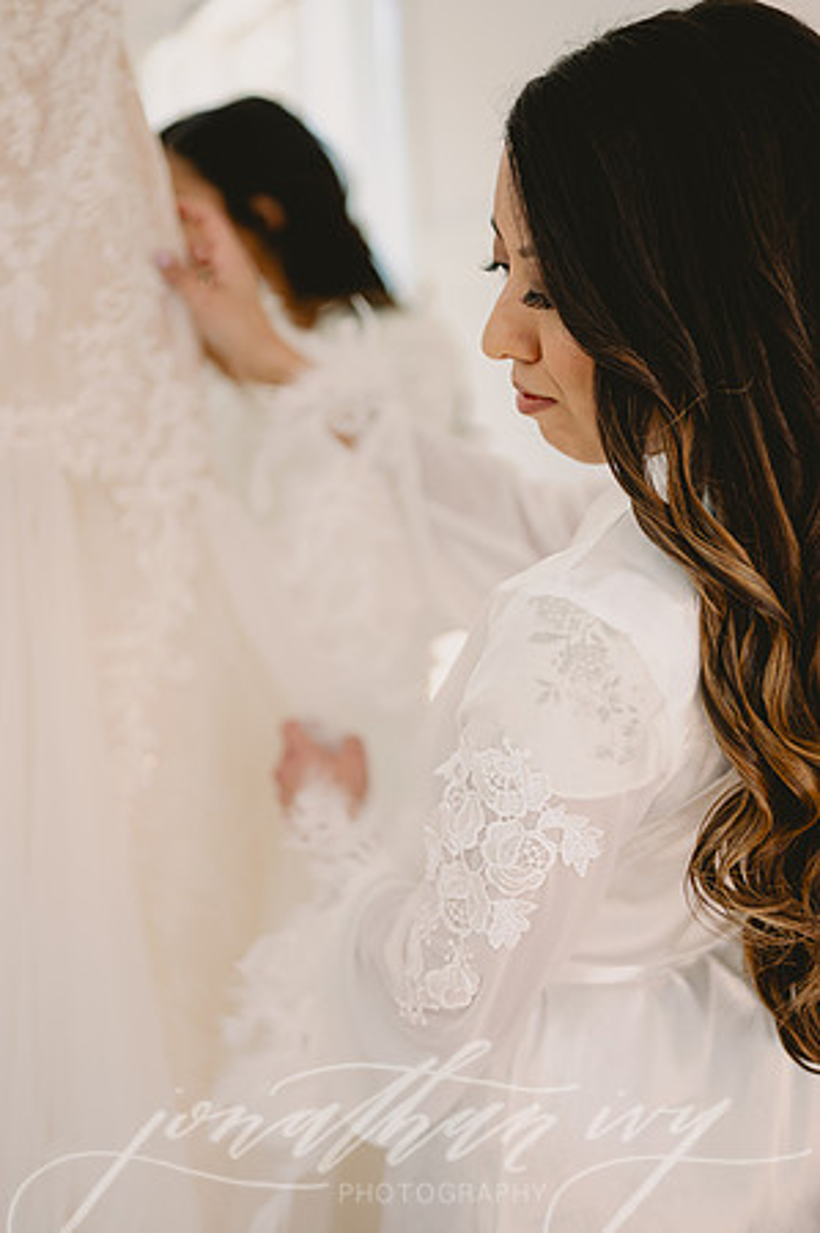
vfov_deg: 39.6
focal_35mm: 50
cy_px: 616
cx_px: 410
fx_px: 1712
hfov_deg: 26.9
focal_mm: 50
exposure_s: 1/125
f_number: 1.8
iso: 125
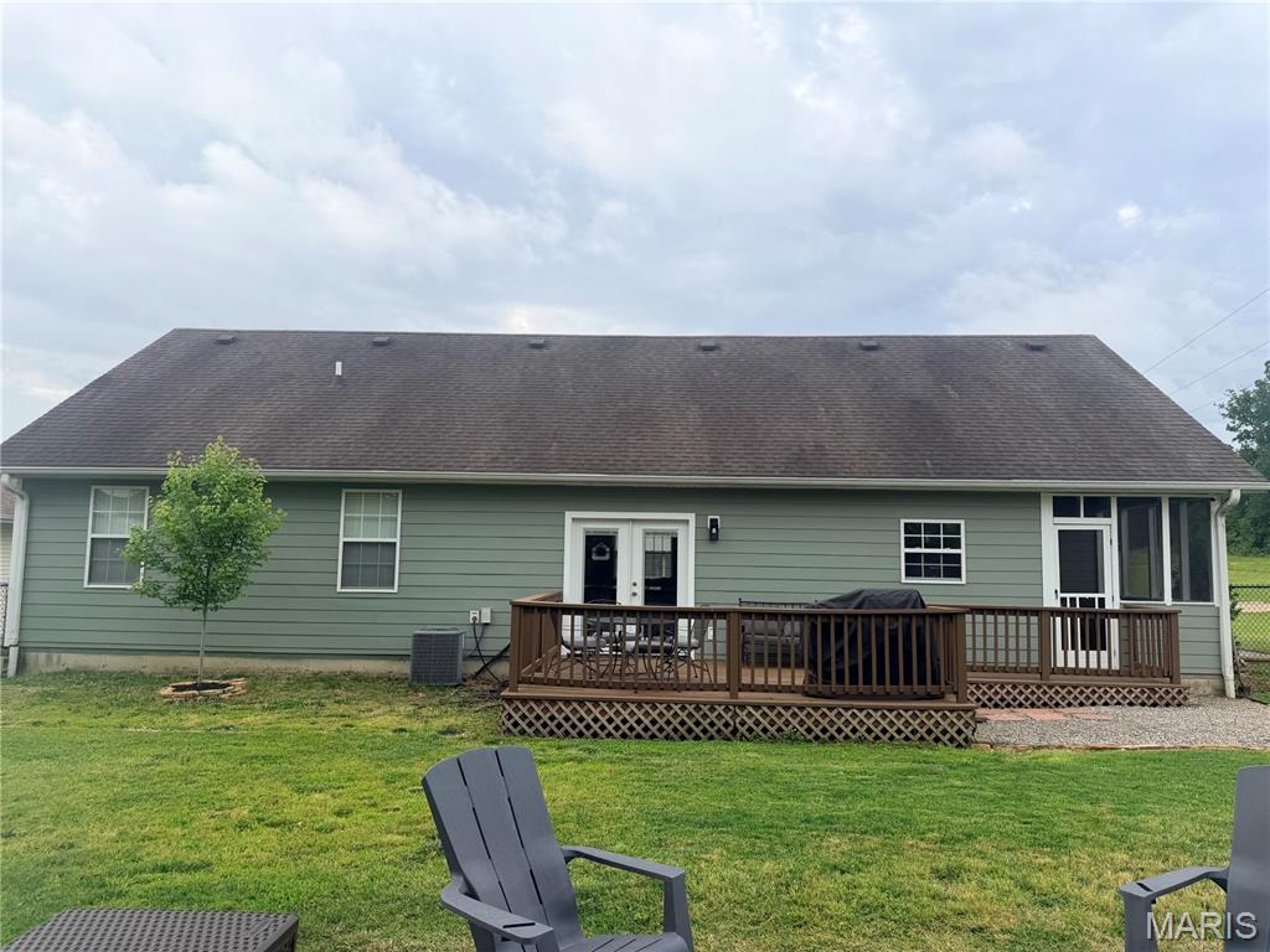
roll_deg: -0.5
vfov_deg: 56.8
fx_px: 881
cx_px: 635
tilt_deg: +5.3
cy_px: 476
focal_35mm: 24
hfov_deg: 71.6
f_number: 1.78
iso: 80
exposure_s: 1/2445
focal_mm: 6.76
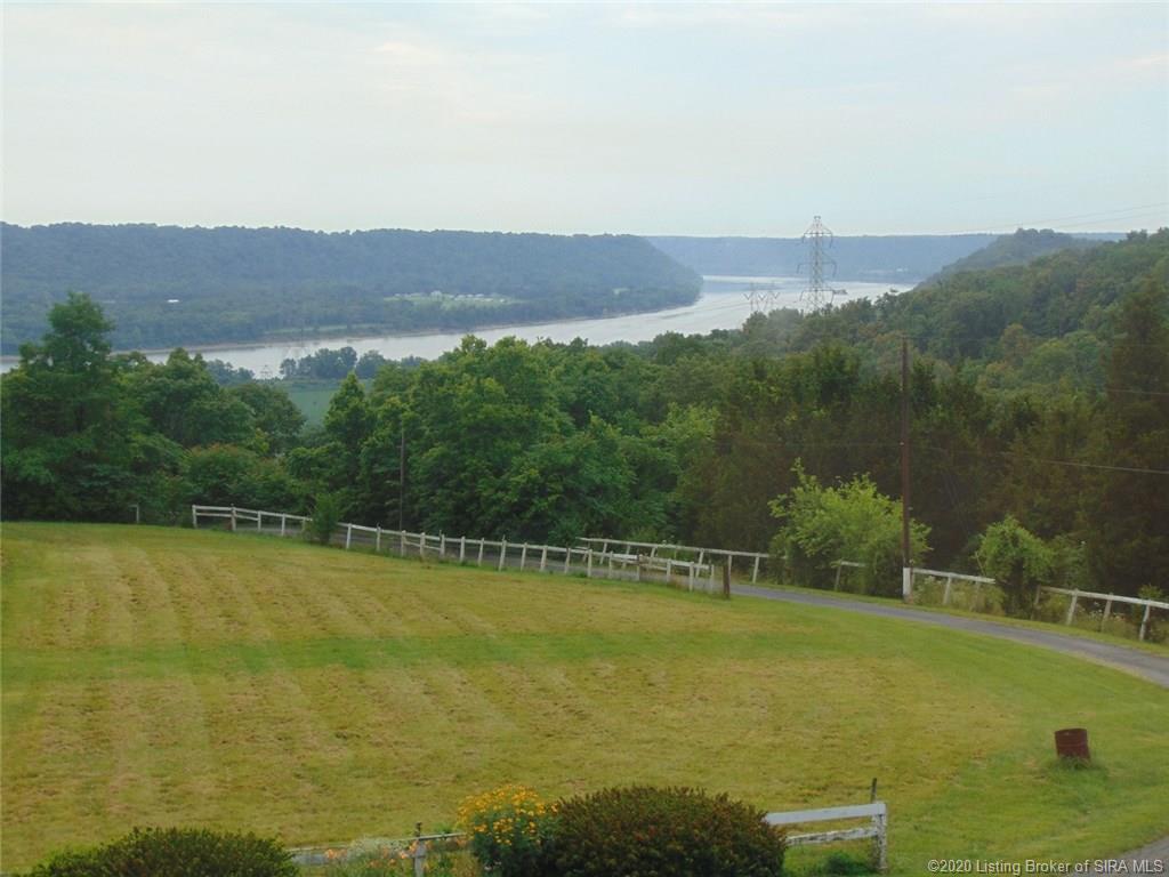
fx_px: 2026
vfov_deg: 24.4
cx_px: 584
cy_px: 438
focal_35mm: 60
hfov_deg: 32.2
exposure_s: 1/200
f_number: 3.6
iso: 80
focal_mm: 10.8
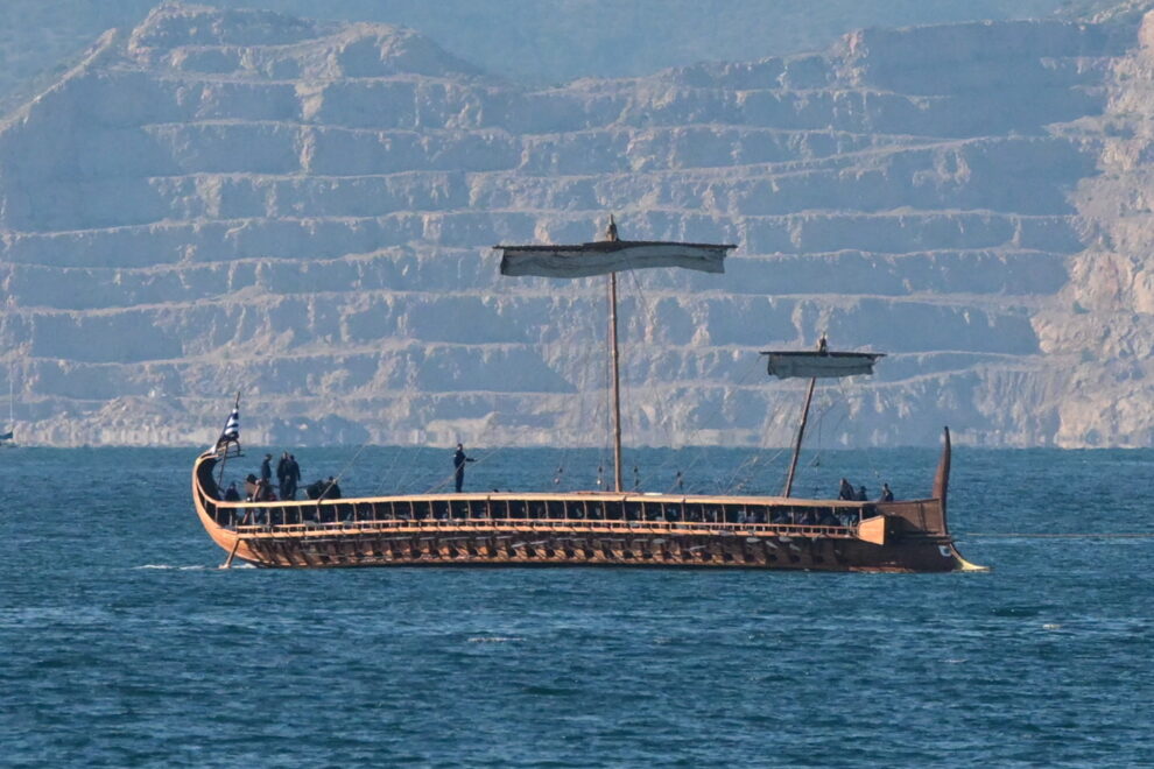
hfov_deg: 4.6
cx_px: 577
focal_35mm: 450
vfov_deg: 3.1
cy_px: 384
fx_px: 14424
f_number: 5.6
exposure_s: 1/8000
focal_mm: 300
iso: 2000
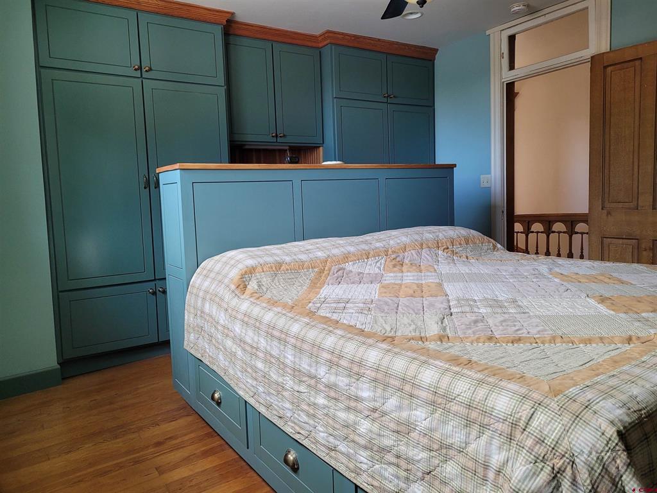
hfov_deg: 67.3
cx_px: 328
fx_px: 493
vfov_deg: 53.1
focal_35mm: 26
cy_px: 246
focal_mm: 5.4
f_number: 1.8
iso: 200
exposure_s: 1/120
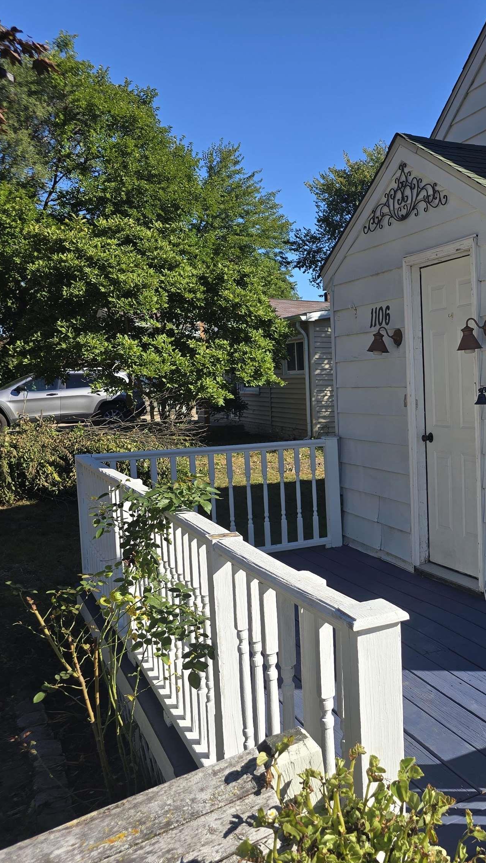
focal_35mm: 34
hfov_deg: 31.0
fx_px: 779
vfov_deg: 58.0
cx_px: 529
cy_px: 436
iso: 12
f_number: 1.7
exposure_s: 1/594
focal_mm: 6.3
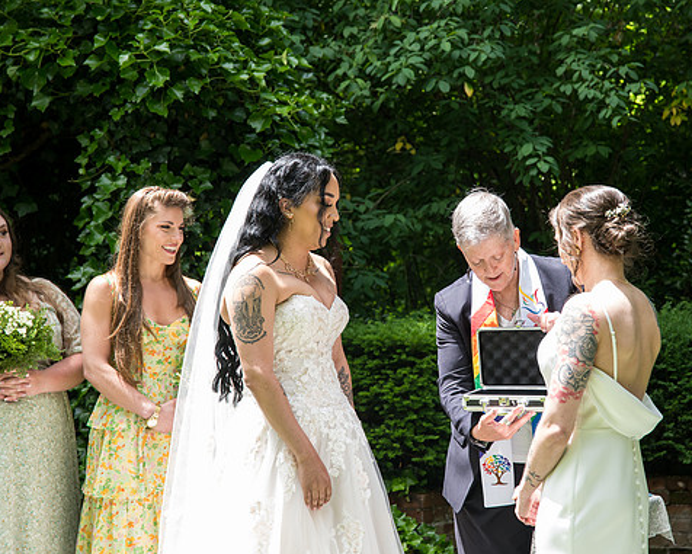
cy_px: 280
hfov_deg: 23.8
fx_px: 1639
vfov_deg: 19.2
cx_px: 403
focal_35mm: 80
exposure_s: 1/400
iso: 500
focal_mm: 70
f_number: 5
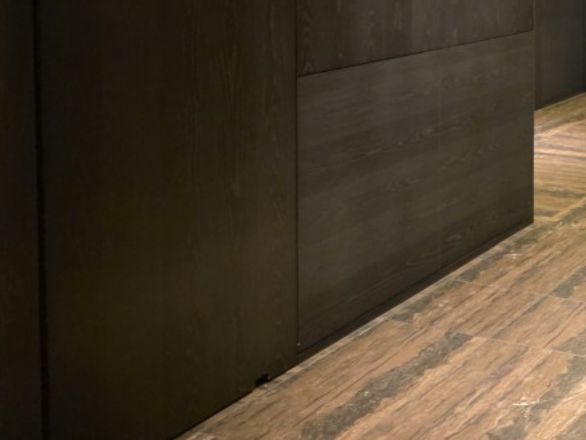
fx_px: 949
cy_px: -8
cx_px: 604
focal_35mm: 56
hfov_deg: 31.4
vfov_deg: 24.8
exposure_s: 1/50
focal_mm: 6.25
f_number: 1.7
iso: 1600
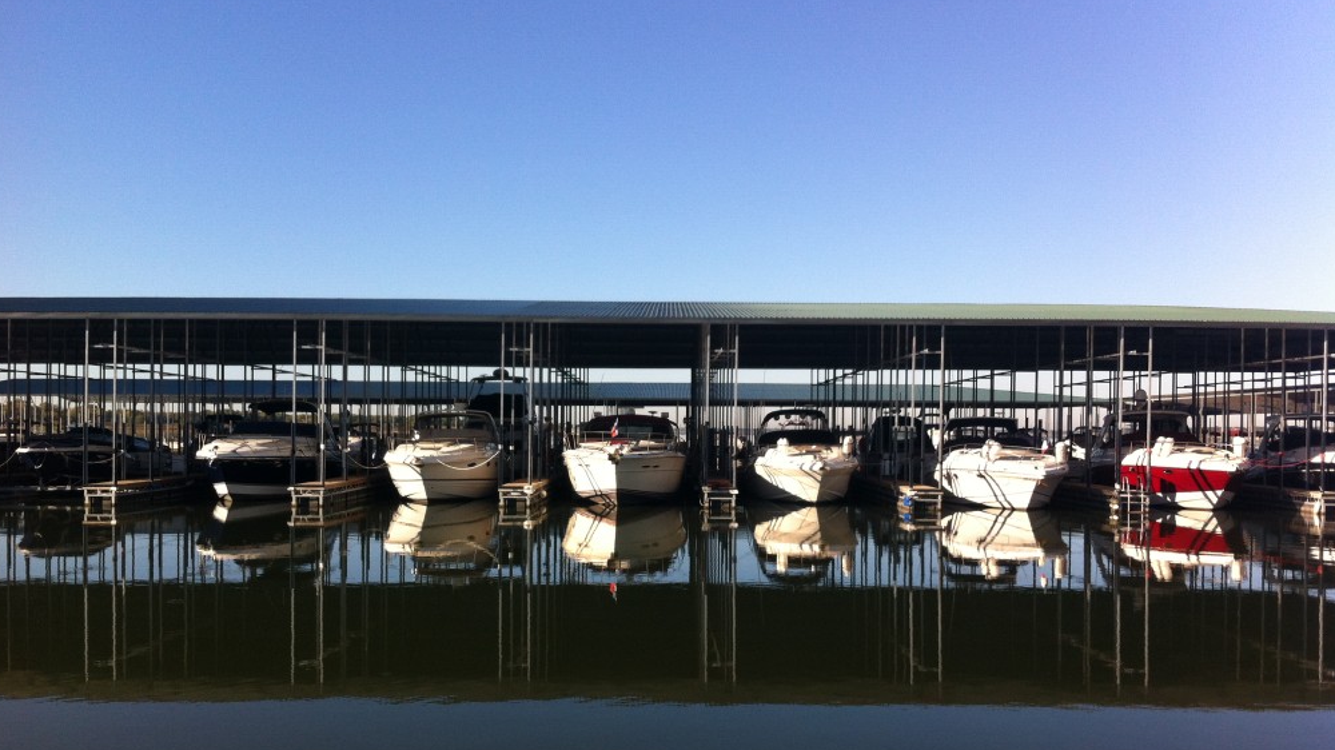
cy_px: 456
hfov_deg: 51.6
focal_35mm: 39
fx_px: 1380
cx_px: 666
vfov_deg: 30.3
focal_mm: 3.85
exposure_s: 1/887
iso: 80
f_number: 2.8
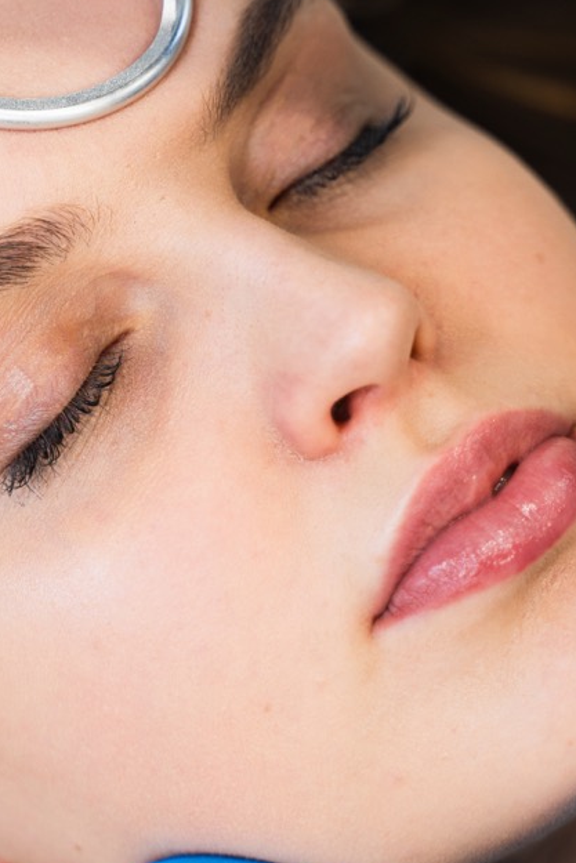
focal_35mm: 144
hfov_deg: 9.5
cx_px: 80
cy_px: 232
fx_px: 3454
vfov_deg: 14.2
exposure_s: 1/100
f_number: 3.5
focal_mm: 75
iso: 320
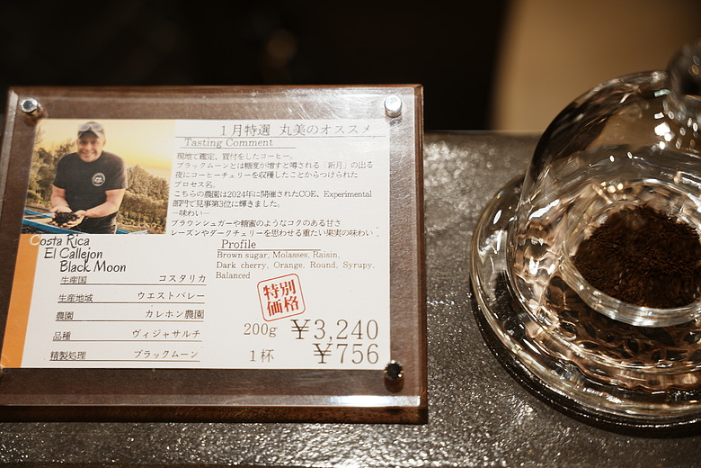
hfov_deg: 44.5
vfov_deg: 30.5
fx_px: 857
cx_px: 350
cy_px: 234
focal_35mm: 44
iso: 125
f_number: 2.8
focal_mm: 44
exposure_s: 1/25
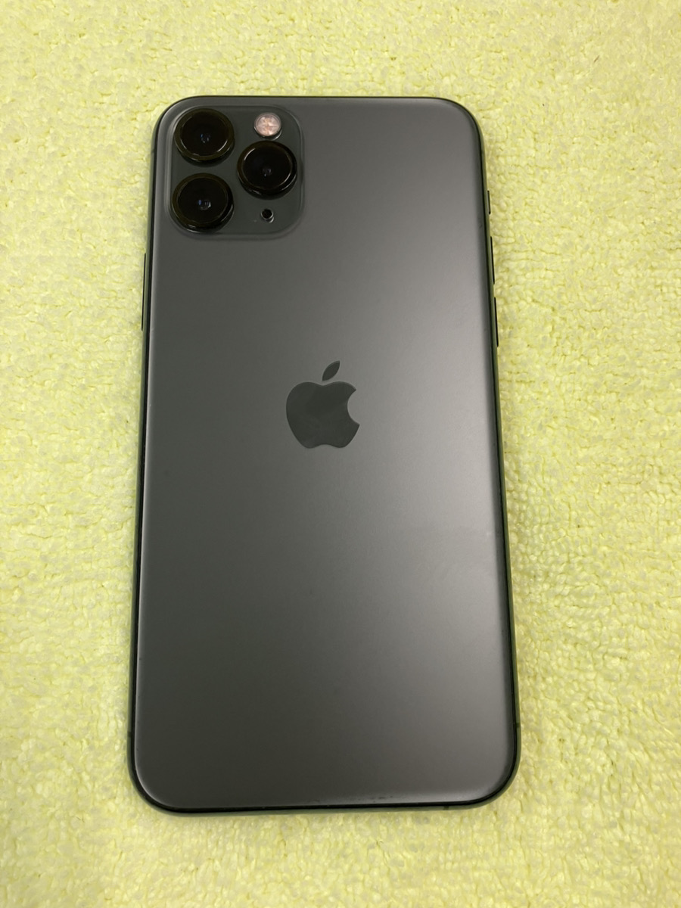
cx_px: 340
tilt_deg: -76.4
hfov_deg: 49.7
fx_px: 734
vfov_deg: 63.4
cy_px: 454
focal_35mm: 28
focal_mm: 3.99
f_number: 1.8
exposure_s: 1/60
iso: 50
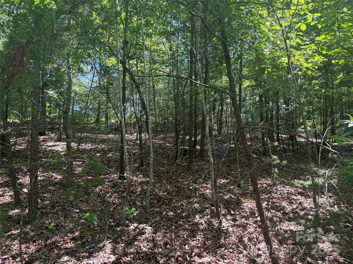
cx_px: 176
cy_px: 132
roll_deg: +0.0
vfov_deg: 56.8
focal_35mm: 24
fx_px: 245
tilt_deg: +4.1
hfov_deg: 71.6
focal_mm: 6.76
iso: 100
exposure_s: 1/280
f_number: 1.78
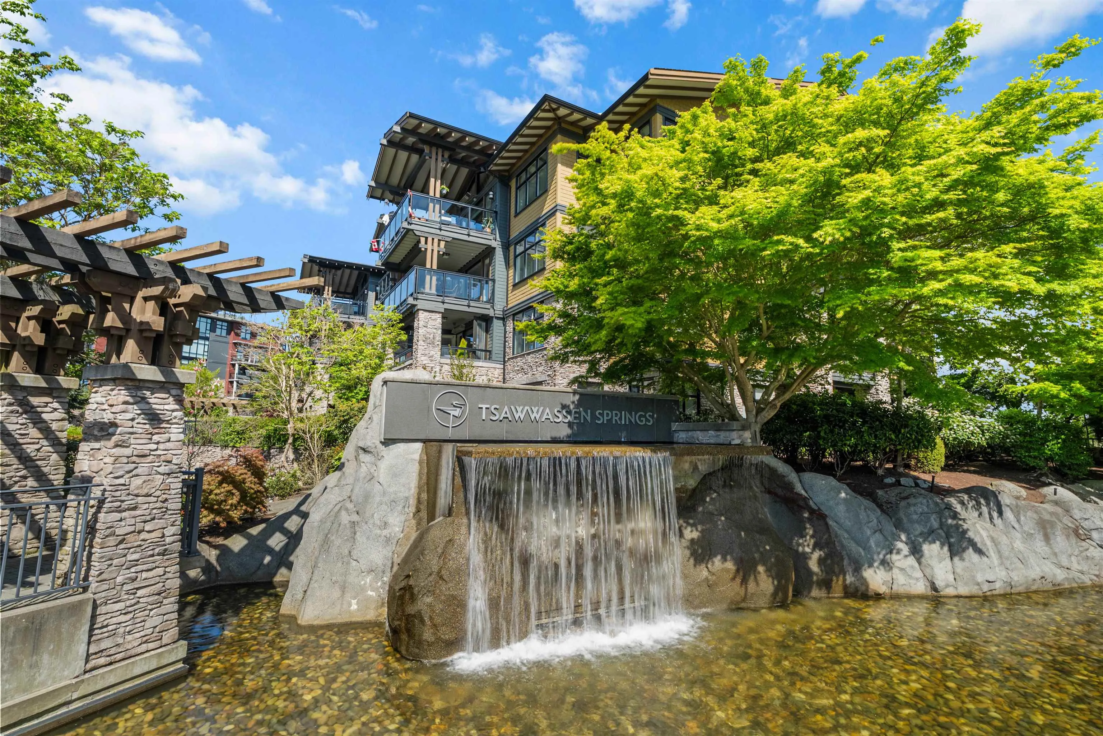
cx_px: 552
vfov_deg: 73.8
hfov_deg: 96.7
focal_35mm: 16
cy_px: 368
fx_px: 490
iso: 640
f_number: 9
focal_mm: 16
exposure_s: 1/30
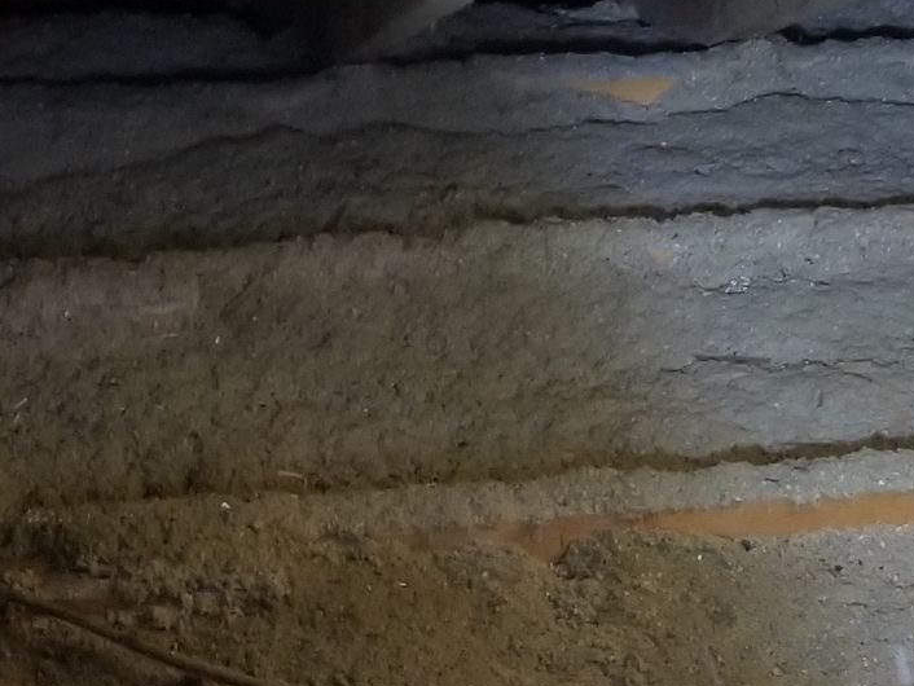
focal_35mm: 106
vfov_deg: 13.5
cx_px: 404
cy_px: -211
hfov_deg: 18.5
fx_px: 2800
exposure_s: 1/30
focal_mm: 4.25
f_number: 1.7
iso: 250
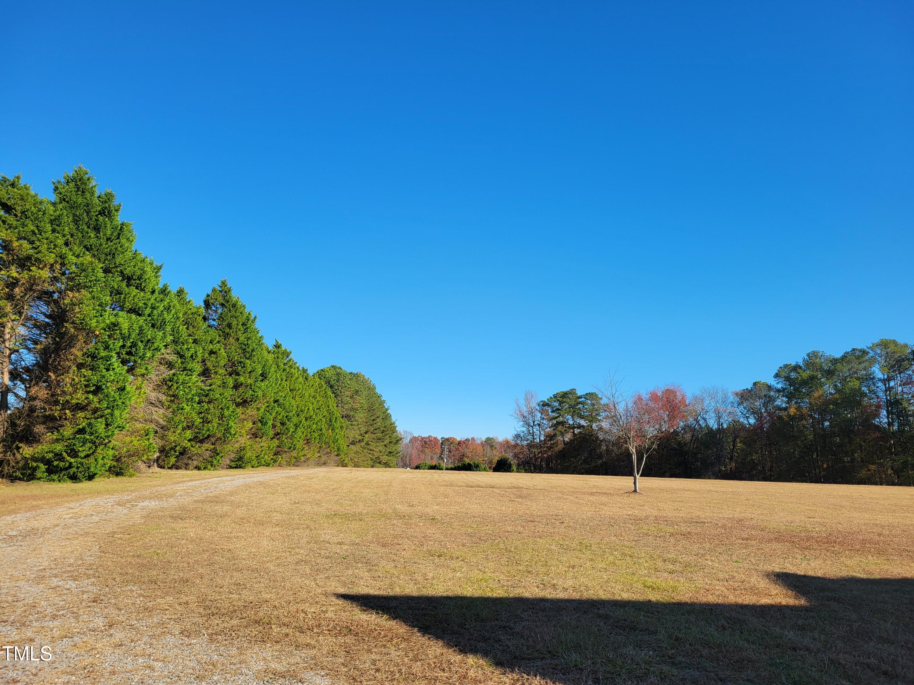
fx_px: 687
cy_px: 342
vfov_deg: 53.1
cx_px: 457
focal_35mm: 26
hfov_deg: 67.3
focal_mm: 5.4
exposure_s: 1/1834
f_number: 1.8
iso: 40
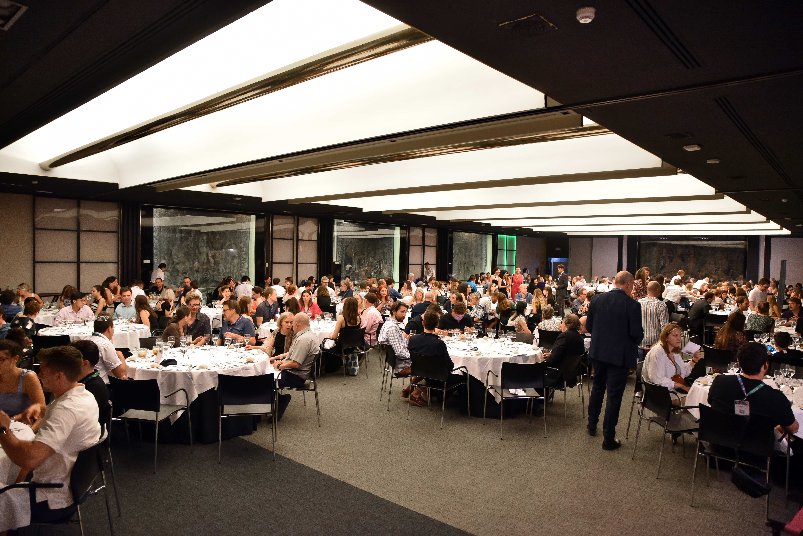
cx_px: 402
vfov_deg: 53.2
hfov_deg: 73.7
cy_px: 268
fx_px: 536
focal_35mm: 24
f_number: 2.8
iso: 3200
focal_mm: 24
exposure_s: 1/100
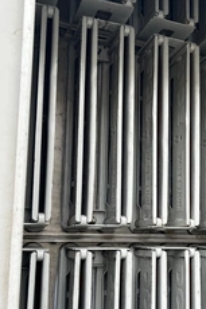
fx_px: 404
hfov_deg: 28.0
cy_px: 184
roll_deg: +1.5
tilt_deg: +4.3
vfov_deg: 41.8
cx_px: 164
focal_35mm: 47
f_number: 1.5
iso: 32
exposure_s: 1/121
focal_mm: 5.7
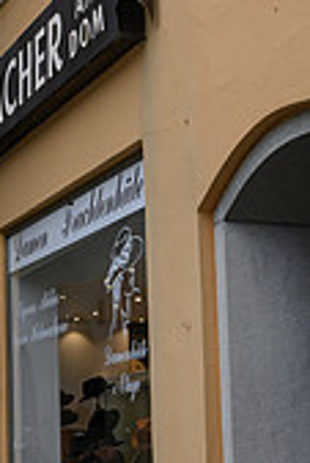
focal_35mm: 101
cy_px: 260
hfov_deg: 13.1
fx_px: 1302
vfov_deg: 20.2
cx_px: -99
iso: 400
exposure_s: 1/200
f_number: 8
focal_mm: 25.5
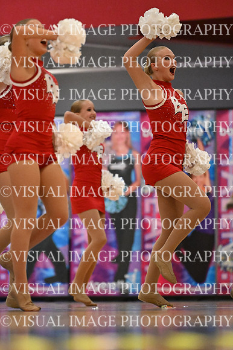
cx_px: 116
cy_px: 175
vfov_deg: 6.9
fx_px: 2916
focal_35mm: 300
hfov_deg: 4.6
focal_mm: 200
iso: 8000
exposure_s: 1/1000
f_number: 2.8
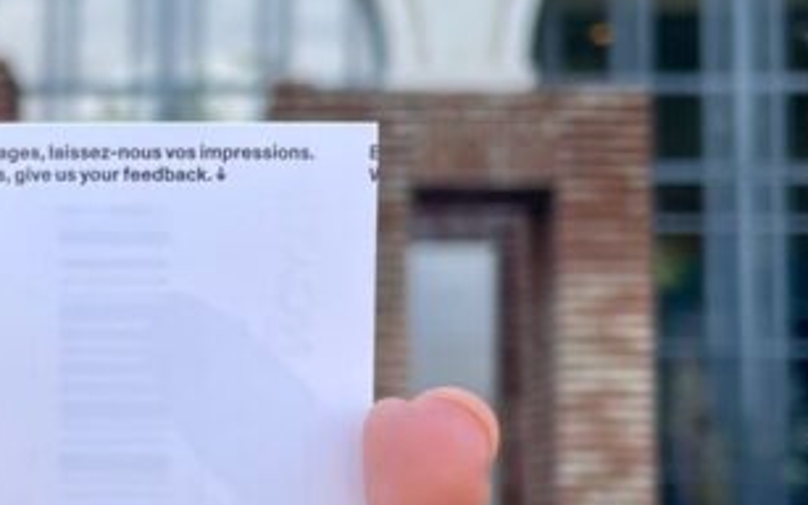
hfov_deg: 21.8
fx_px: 2026
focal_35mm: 92
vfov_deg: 14.2
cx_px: 26
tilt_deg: +6.3
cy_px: 358
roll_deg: -1.0
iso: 32
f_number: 1.6
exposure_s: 1/378
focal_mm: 4.2
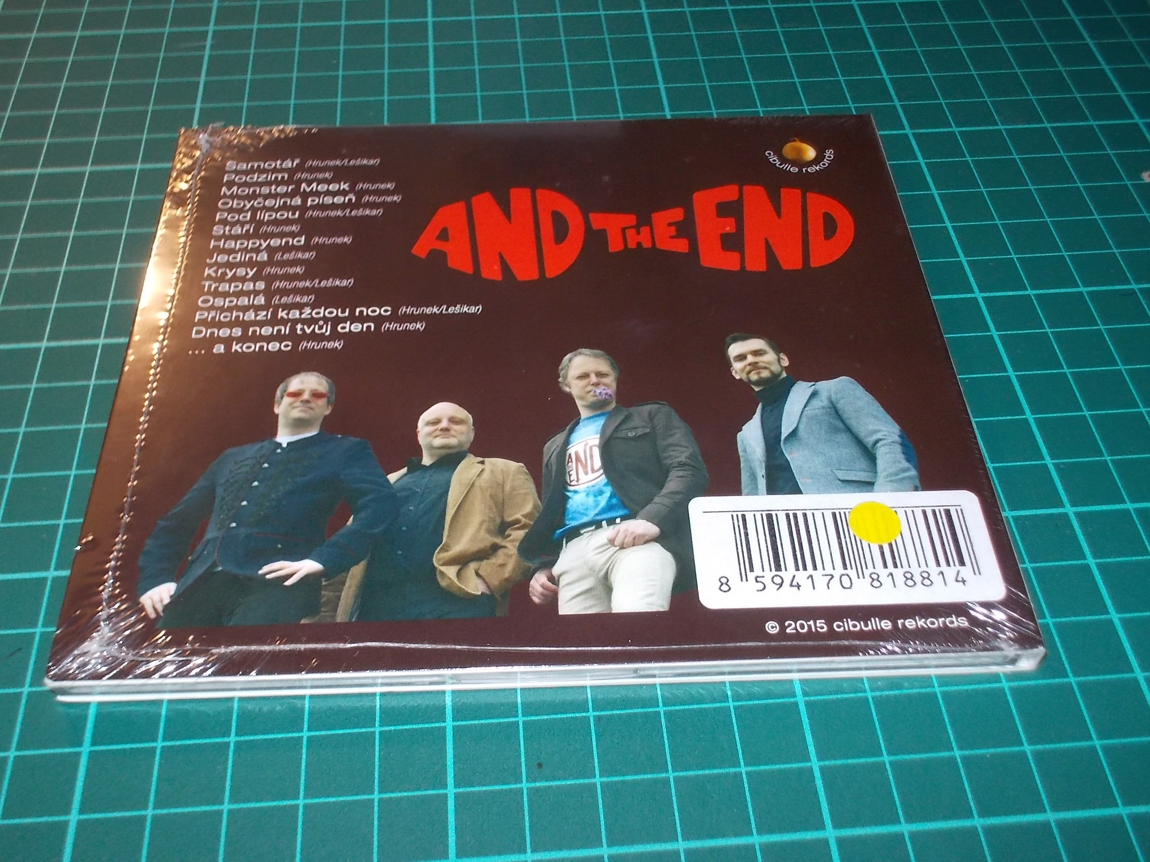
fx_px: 1229
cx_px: 575
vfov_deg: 38.7
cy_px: 431
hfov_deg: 50.1
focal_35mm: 37
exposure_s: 1/30
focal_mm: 5.2
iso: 200
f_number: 3.7
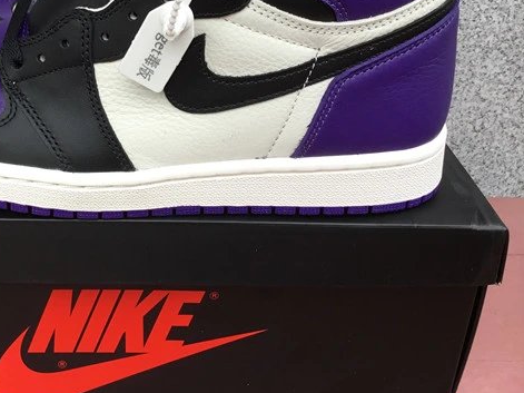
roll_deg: -0.6
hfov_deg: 35.8
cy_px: 92
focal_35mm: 52
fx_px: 787
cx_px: 120
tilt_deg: -25.0
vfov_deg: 27.6
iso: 25
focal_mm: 3.3
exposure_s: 1/119
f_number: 2.4
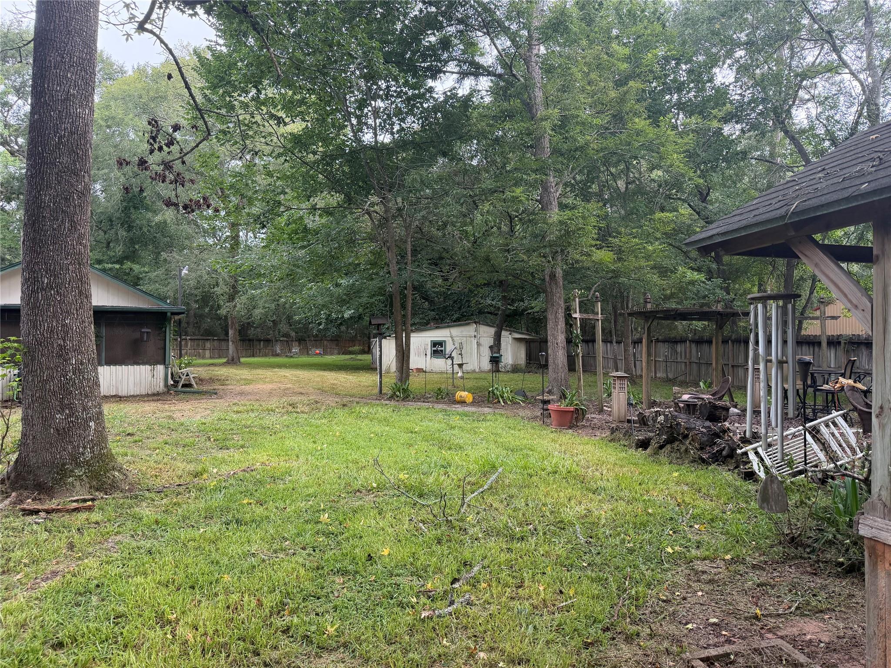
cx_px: 446
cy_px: 334
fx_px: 618
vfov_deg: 56.8
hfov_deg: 71.6
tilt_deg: -1.4
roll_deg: +1.4
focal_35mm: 24
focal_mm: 6.76
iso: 200
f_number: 1.78
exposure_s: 1/195
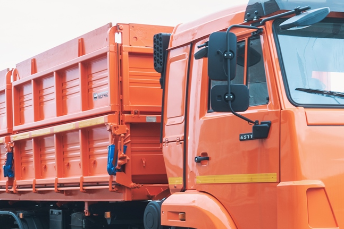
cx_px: 241
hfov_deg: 23.2
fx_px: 831
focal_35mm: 87
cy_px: 185
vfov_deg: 15.6
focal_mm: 44
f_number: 8
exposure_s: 4
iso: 400
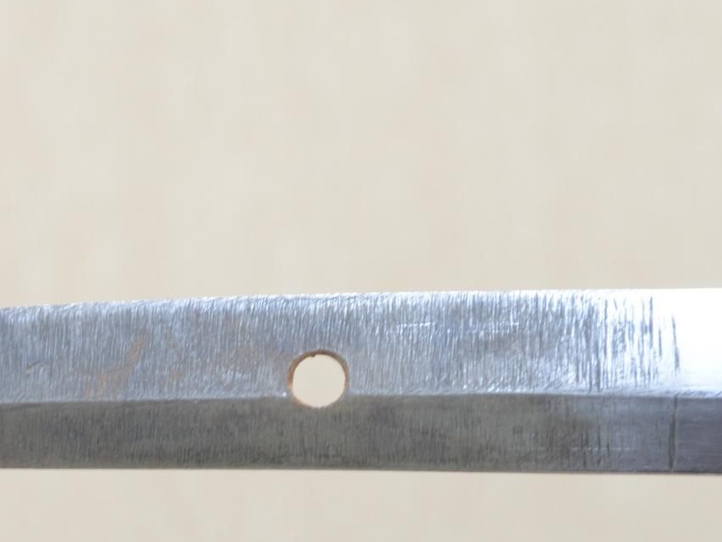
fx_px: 6651
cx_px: 295
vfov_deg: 4.7
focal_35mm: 319
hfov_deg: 6.2
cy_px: 376
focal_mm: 135
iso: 400
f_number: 11
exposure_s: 1/1.6
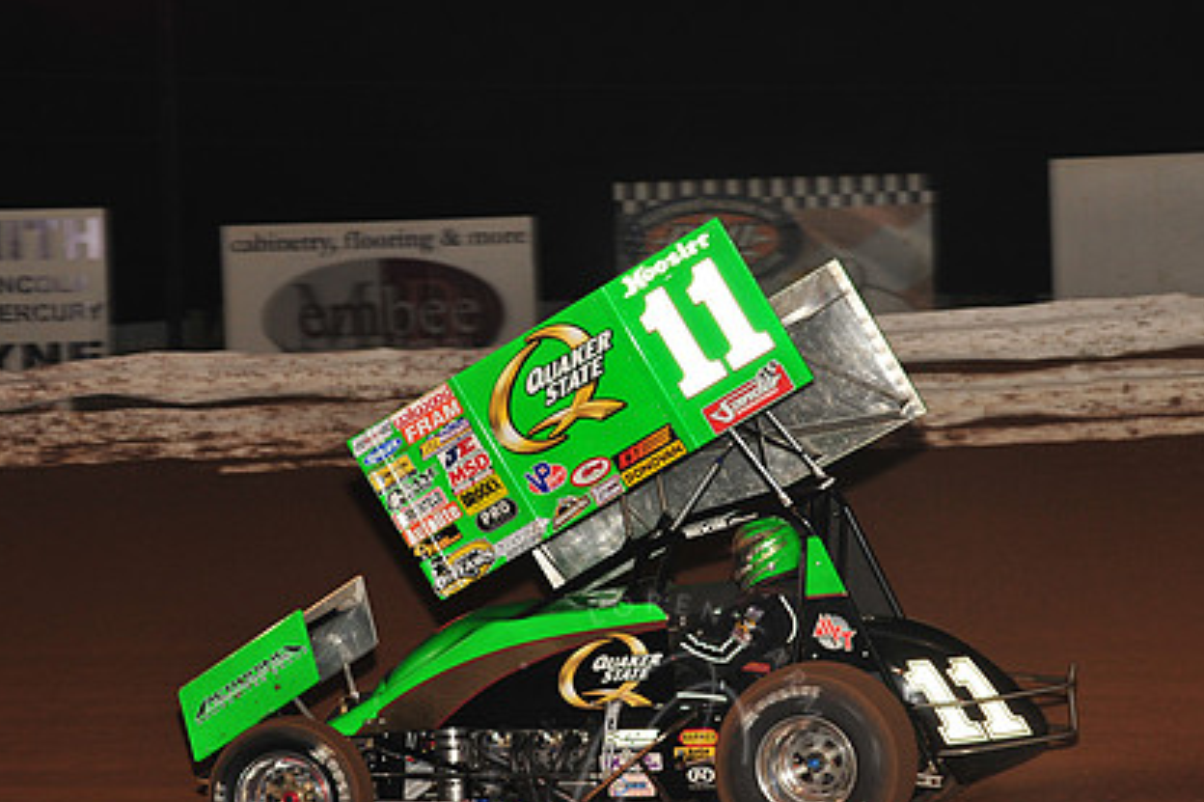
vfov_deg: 7.3
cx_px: 654
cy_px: 501
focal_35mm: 188
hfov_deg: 10.9
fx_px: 6285
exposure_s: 1/320
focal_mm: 135
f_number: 6.3
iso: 1000
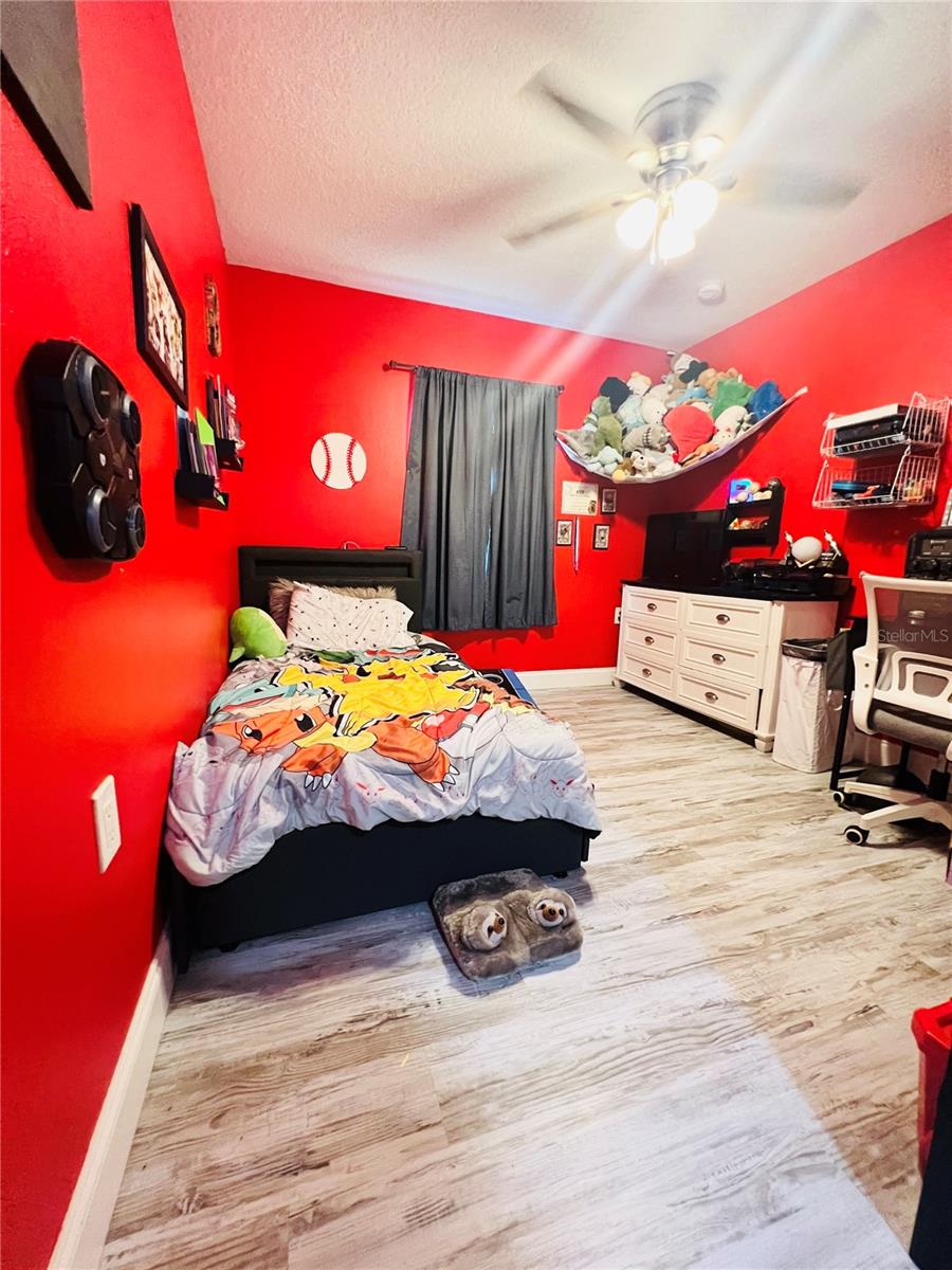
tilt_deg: -8.2
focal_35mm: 13
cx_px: 476
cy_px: 635
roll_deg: -1.9
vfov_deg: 106.2
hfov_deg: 89.9
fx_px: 477
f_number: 1.8
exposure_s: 1/60
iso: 500
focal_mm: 1.57
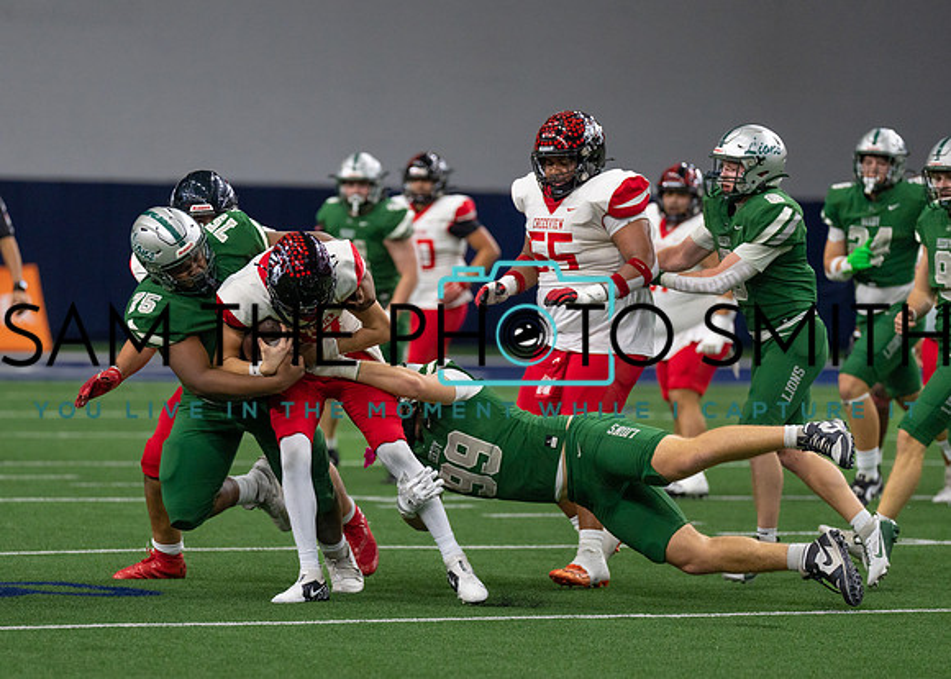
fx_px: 7000
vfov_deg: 5.6
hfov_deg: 7.8
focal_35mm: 259
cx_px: 353
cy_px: 388
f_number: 2.8
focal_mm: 200
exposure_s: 1/1250
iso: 1600
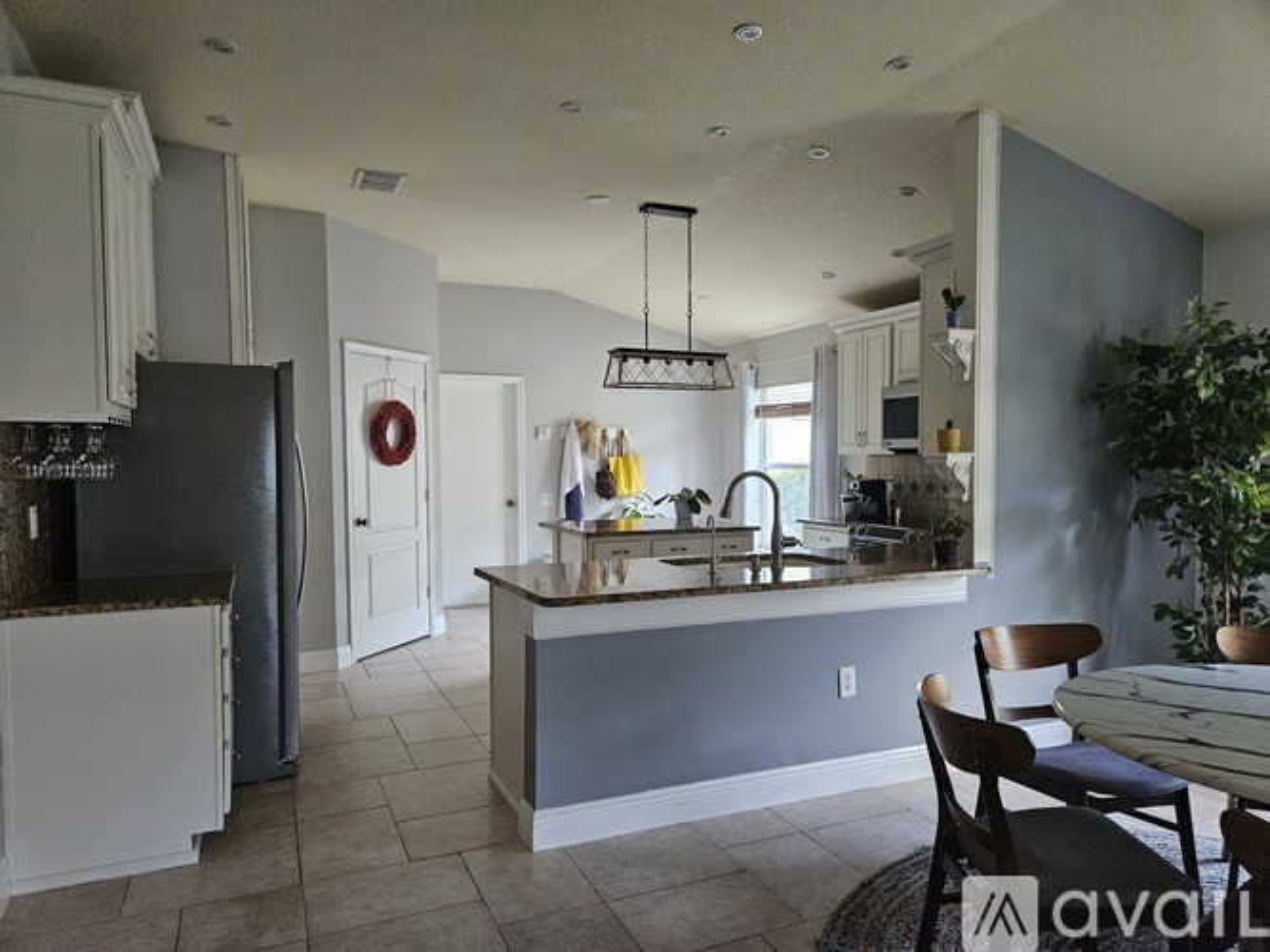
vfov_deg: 58.9
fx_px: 844
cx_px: 635
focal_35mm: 23
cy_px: 476
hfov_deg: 73.9
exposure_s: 1/240
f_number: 1.8
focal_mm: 5.4
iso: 800
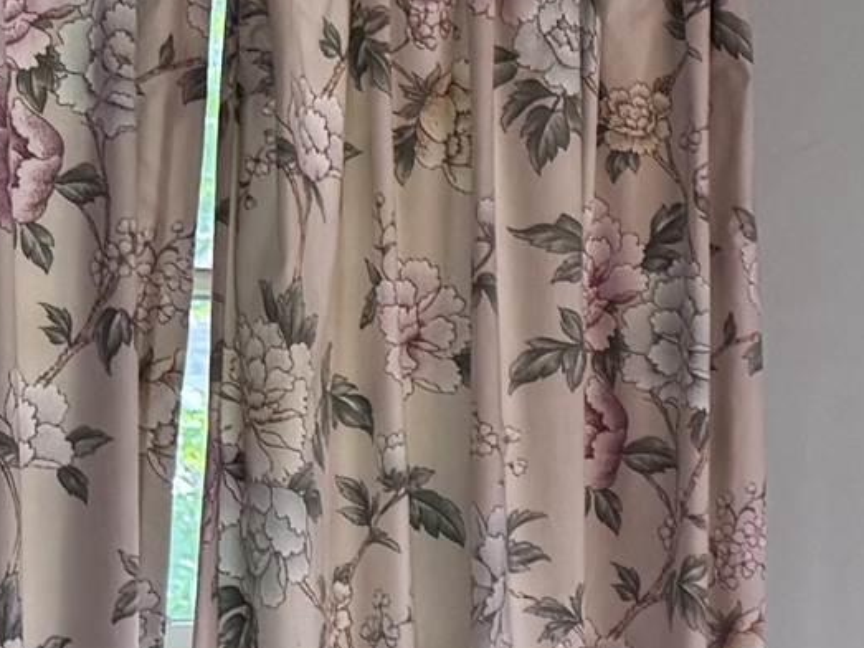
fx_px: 3518
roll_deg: -0.8
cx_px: 1773
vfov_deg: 10.5
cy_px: 488
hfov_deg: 12.3
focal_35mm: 141
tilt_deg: +1.4
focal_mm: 6.76
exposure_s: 1/160
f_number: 1.78
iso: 80
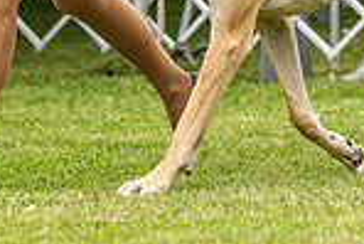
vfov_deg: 2.5
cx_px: 125
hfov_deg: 3.8
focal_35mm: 547
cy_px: -203
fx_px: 5536
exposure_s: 1/800
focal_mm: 140
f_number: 4
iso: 500
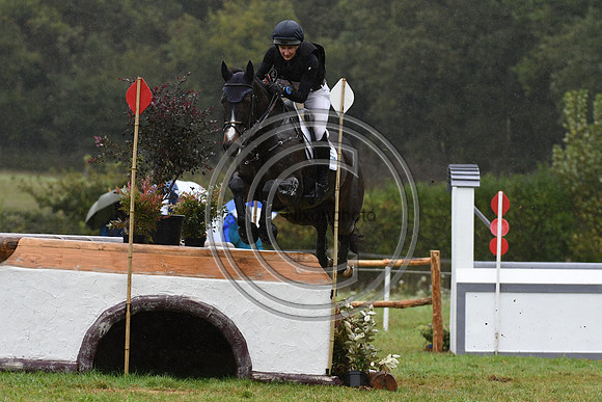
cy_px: 201
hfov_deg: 6.9
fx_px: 5018
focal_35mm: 300
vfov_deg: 4.6
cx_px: 301
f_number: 4.5
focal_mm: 200
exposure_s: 1/1250
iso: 1400
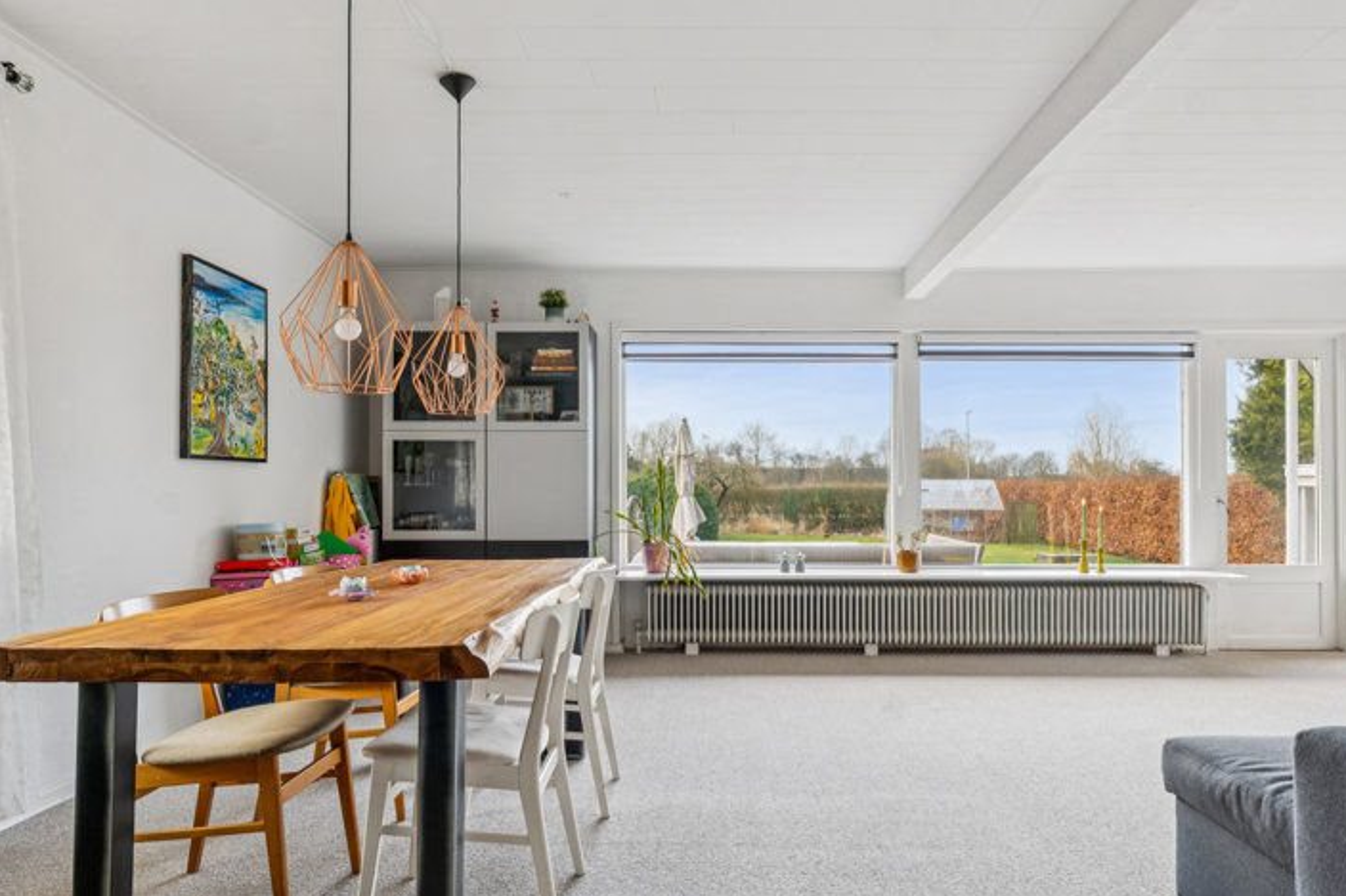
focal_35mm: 26
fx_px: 956
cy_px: 463
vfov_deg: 50.3
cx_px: 700
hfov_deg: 70.3
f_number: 9
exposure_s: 1/2.5
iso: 200
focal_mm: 15
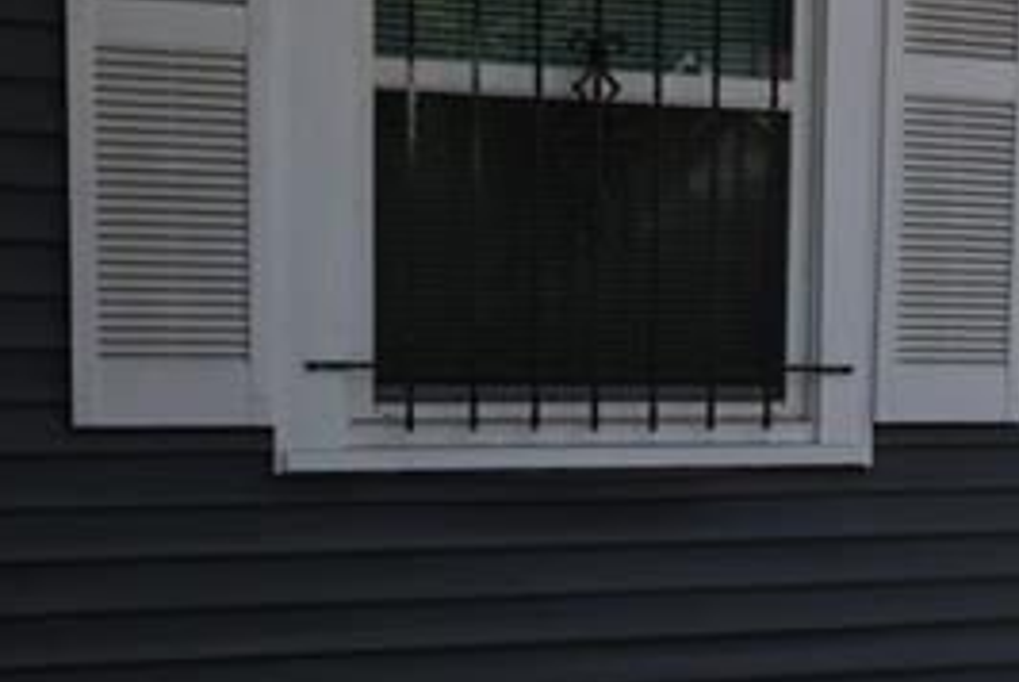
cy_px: 498
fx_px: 2182
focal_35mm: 77
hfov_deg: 25.1
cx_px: 996
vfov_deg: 17.7
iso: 125
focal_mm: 7.6
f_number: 2
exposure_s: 1/3200
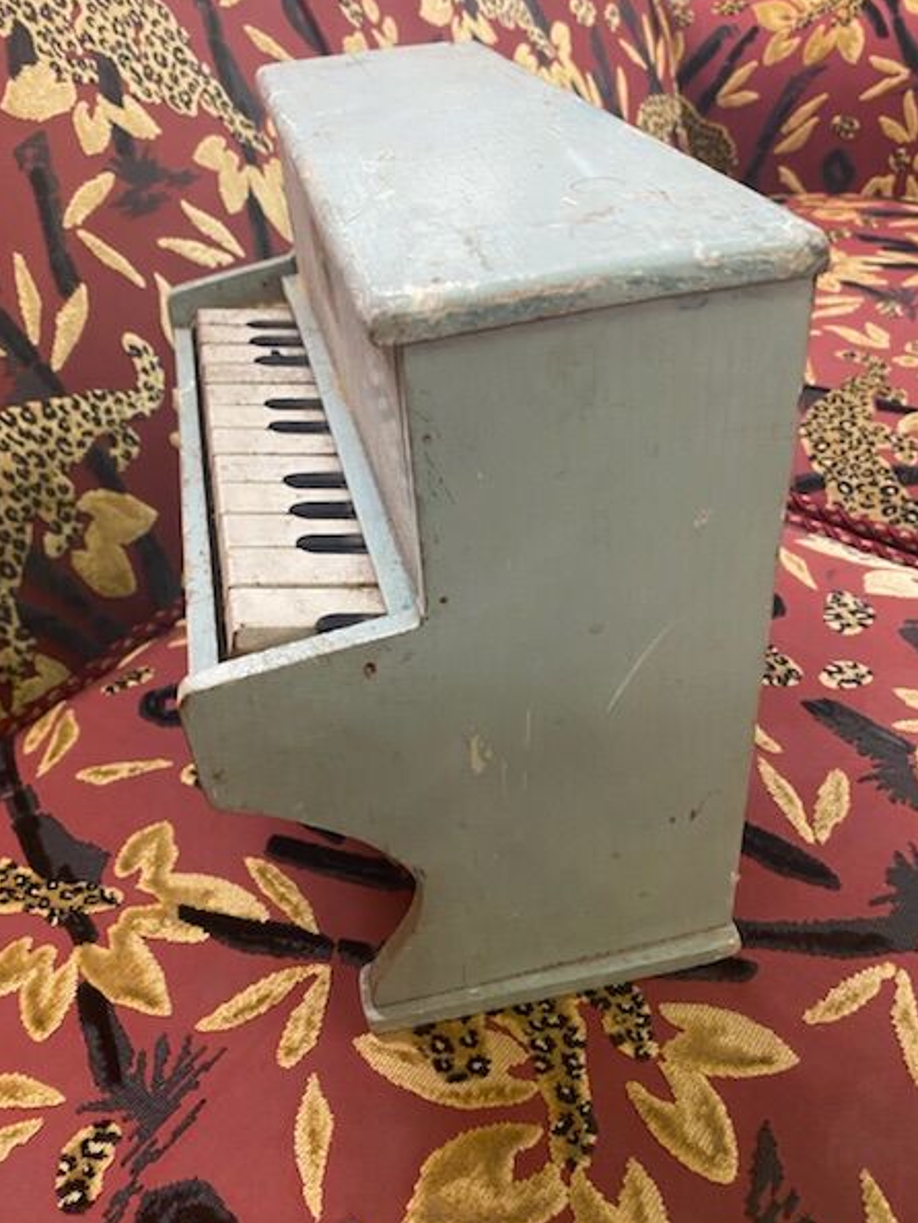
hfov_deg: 49.8
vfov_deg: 63.4
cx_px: 445
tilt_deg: -36.6
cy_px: 620
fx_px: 989
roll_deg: +6.6
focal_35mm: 28
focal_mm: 4.25
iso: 500
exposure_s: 1/50
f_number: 1.8
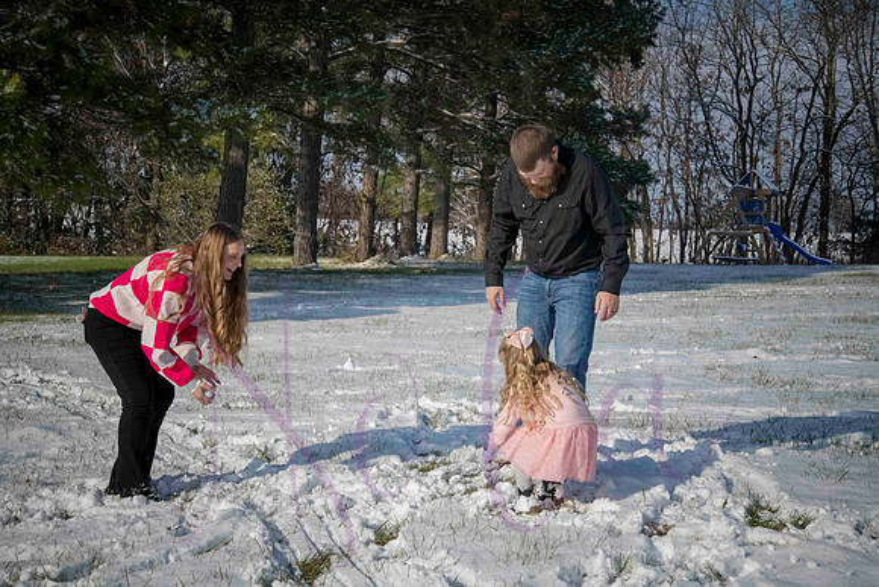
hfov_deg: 35.6
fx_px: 1368
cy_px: 294
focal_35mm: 56
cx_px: 440
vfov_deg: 24.2
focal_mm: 56
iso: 800
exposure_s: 1/2000
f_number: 11
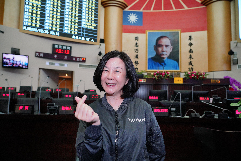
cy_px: 80
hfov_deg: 73.7
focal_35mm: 24
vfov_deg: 53.2
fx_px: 161
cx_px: 120
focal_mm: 24
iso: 1600
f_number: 4.5
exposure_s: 1/200
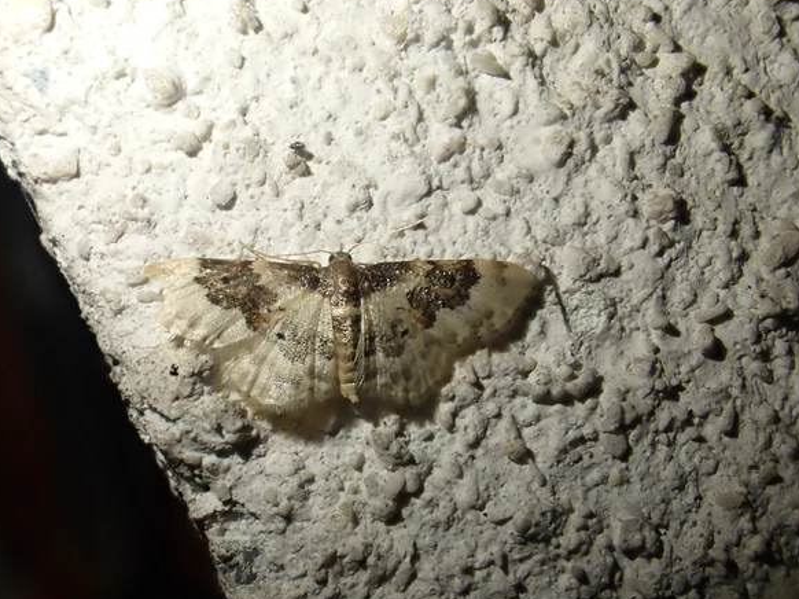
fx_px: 761
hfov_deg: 55.3
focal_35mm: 33
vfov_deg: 42.9
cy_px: 309
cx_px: 364
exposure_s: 1/125
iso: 125
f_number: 3.2
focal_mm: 5.4
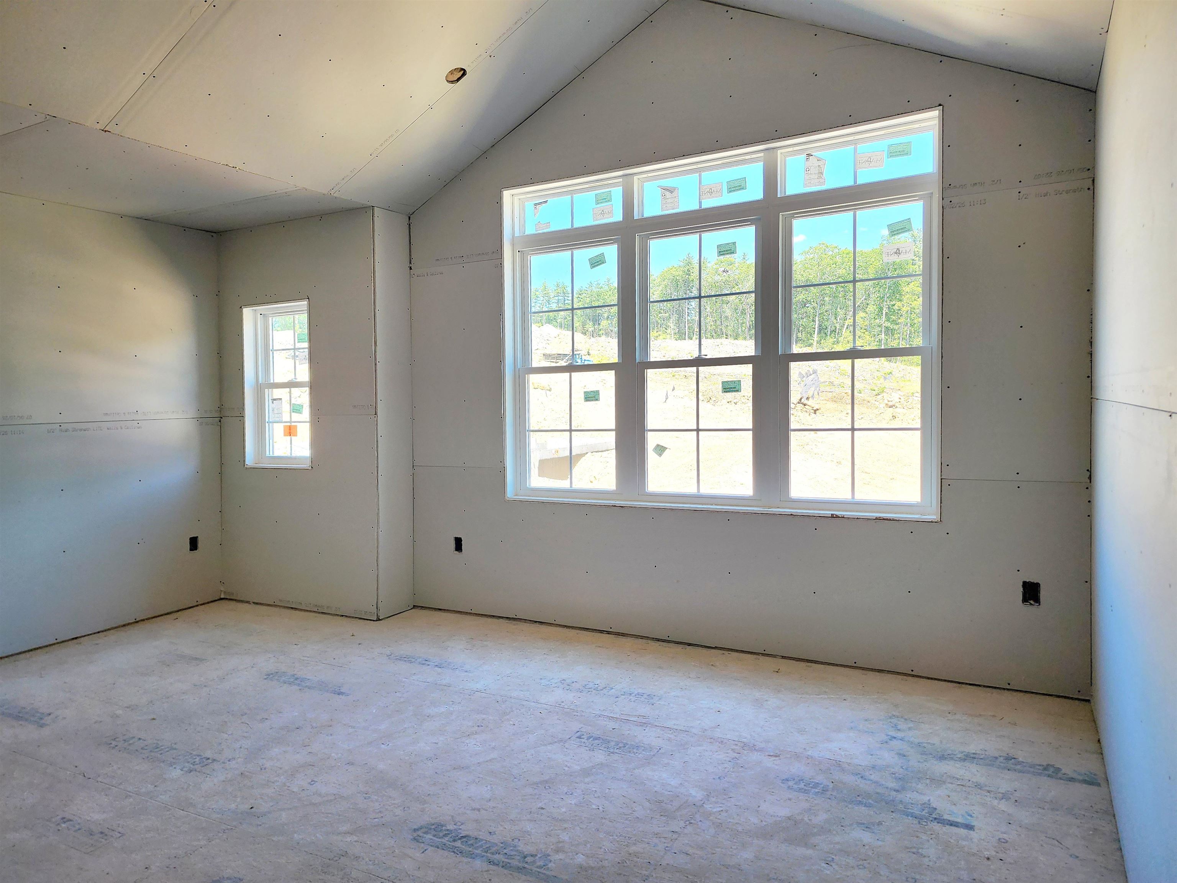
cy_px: 442
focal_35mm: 23
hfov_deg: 73.9
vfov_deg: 58.9
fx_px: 782
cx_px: 588
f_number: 1.8
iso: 32
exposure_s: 1/182
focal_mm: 6.4
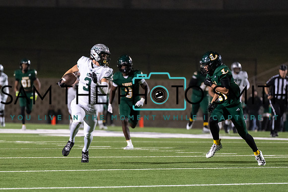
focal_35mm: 313
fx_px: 2501
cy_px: 113
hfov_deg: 6.6
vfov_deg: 4.4
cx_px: 96
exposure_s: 1/1250
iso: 3200
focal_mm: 200
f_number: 2.8
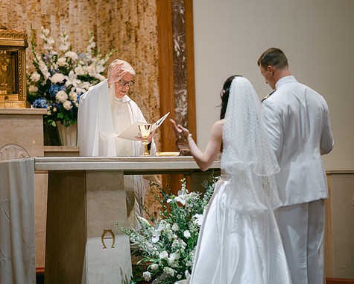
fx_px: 1299
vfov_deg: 12.4
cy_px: 142
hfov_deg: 15.5
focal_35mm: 124
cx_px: 175
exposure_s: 1/125
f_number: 1.4
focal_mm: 105
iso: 125
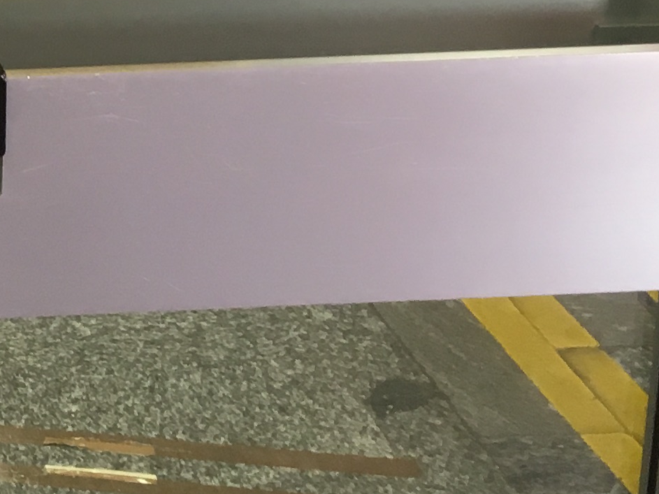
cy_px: -307
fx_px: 2360
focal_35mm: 124
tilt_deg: -17.6
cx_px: -464
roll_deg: +1.5
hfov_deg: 14.3
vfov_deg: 11.3
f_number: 2.2
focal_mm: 4.15
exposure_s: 1/33
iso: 32
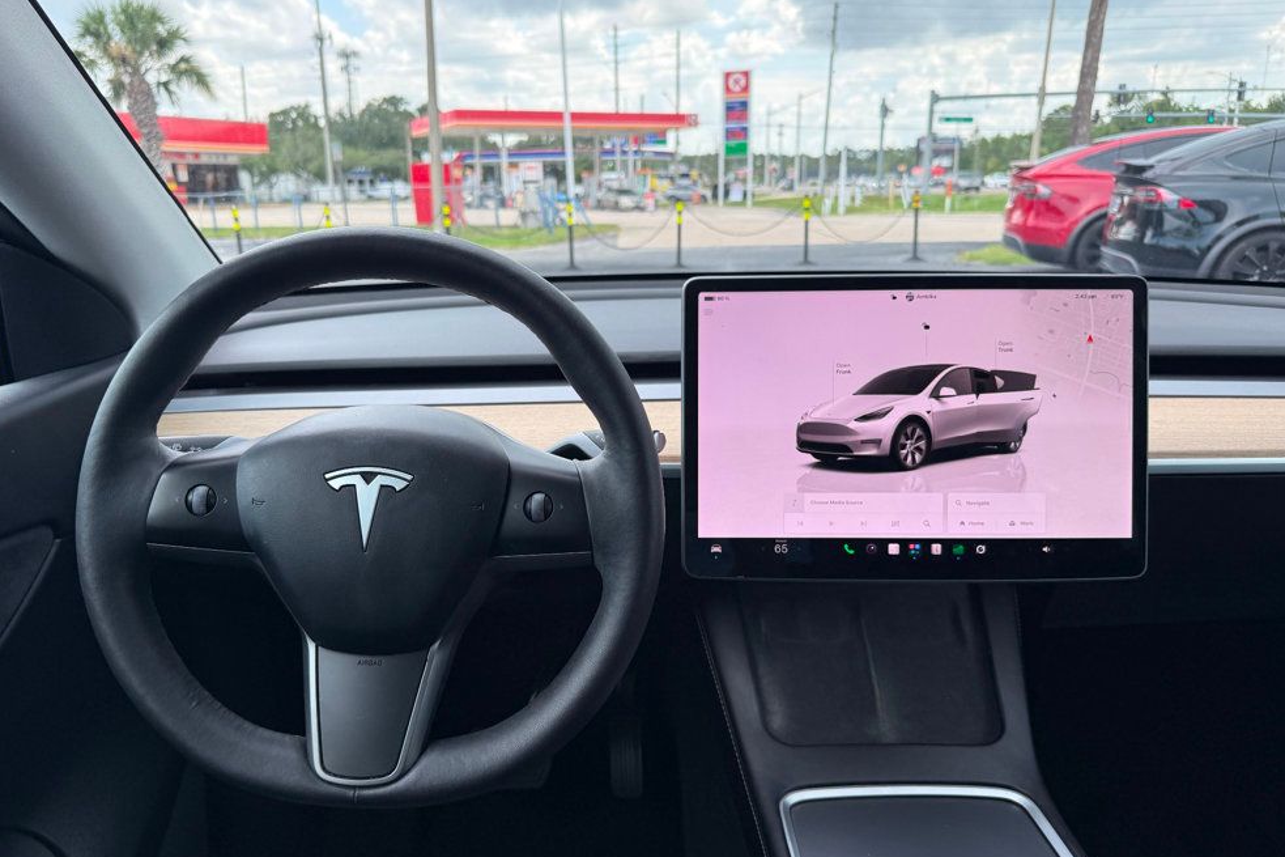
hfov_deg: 69.4
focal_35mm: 26
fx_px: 928
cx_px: 617
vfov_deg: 49.5
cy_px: 458
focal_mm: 6.76
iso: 100
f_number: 1.78
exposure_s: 1/858
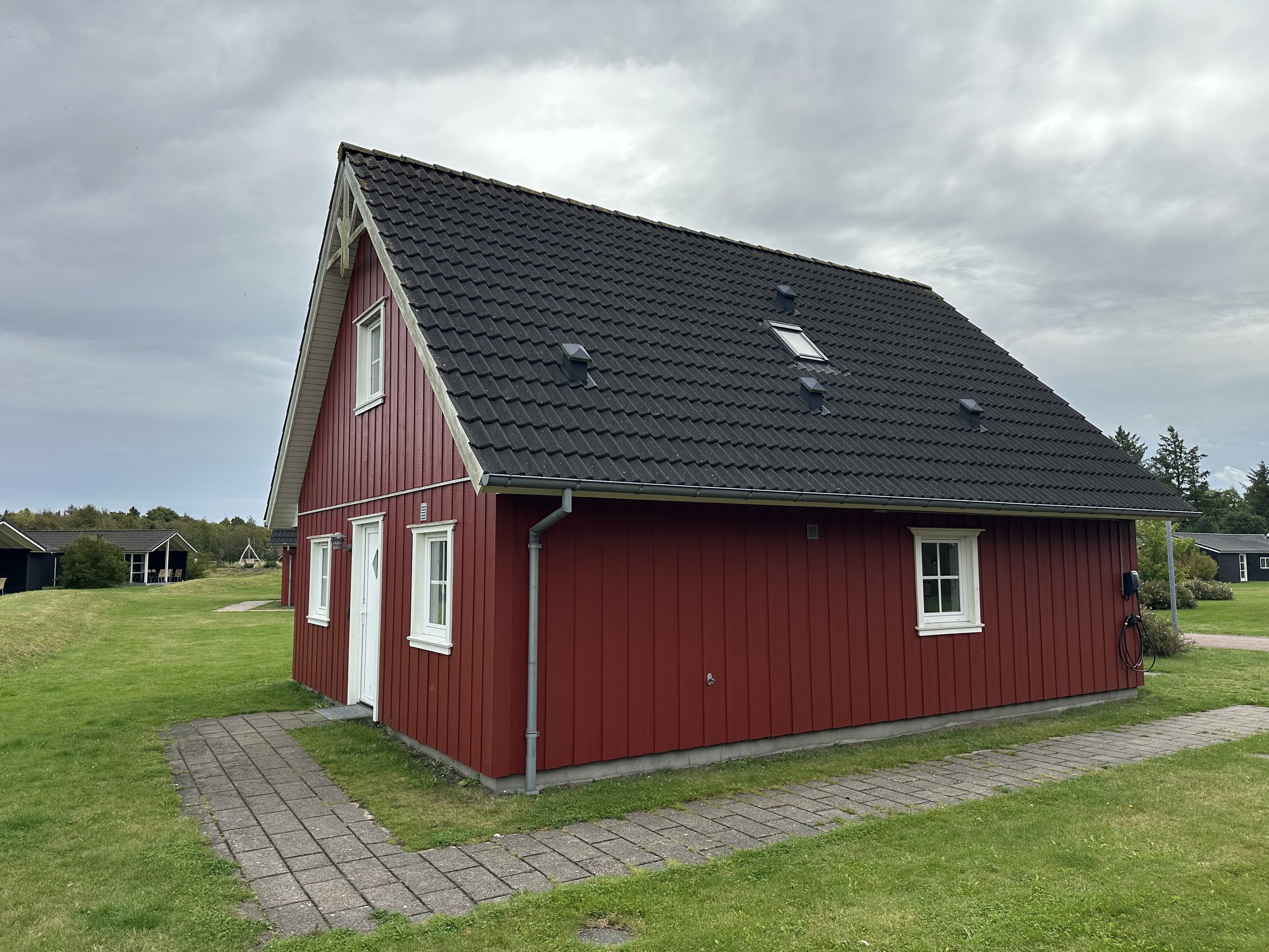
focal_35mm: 24
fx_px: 880
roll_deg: +0.2
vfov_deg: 56.8
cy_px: 476
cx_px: 634
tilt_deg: +5.2
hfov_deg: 71.6
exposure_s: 1/5000
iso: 80
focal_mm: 6.86
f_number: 1.78
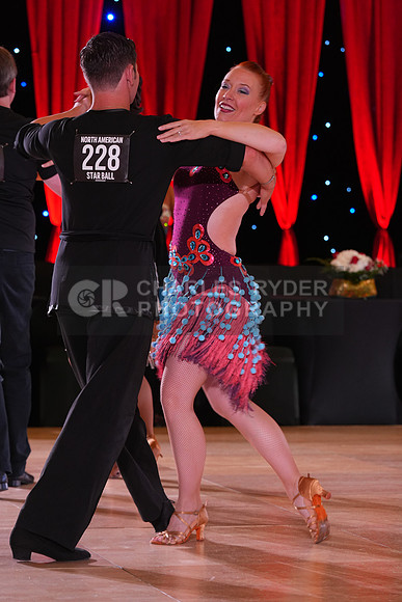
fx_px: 2260
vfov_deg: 15.2
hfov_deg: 10.2
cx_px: 201
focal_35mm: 135
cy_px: 301
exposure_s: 1/100
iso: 1250
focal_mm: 135
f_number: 5
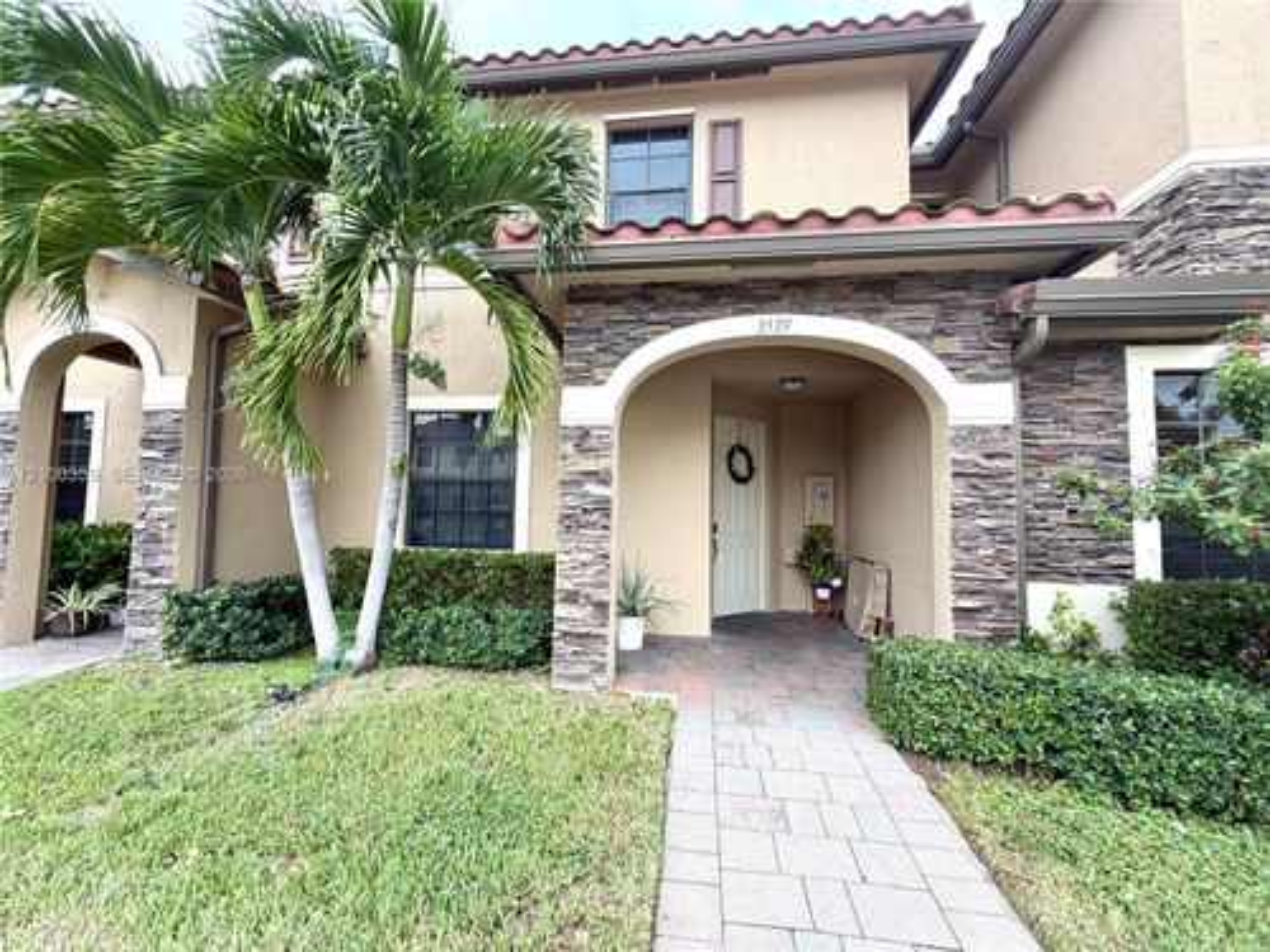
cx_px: 635
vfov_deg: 85.7
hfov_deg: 102.1
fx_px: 514
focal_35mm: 14
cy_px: 476
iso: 50
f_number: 2.2
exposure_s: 1/359
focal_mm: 2.22
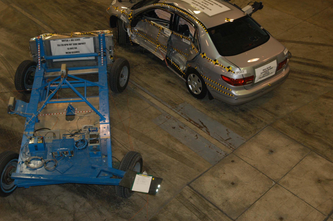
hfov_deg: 45.5
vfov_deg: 31.1
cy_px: 90
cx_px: 162
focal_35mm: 43
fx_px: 397
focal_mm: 24
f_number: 5.6
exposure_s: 1/60
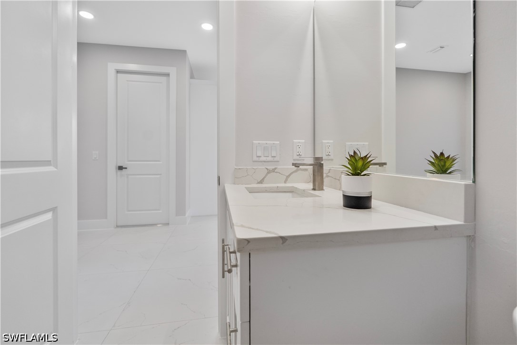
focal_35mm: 16
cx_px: 258
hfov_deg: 96.7
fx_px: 230
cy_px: 172
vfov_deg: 73.7
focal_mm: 16
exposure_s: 1/160
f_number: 4
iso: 400
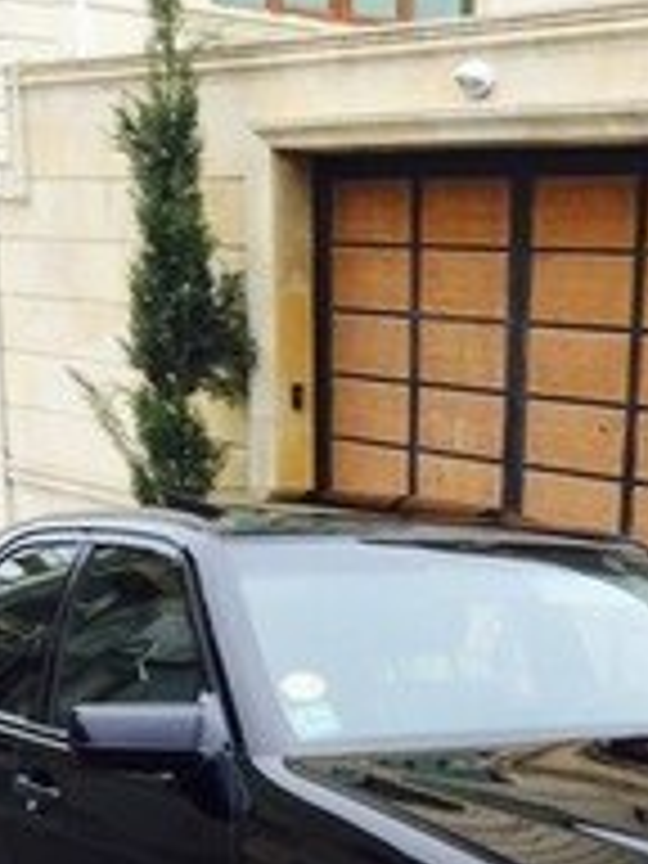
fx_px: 1872
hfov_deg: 19.3
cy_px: 1089
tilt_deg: -22.6
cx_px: 567
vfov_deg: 23.3
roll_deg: -4.0
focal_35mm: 75
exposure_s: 1/100
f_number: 2.2
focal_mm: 4.15
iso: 50
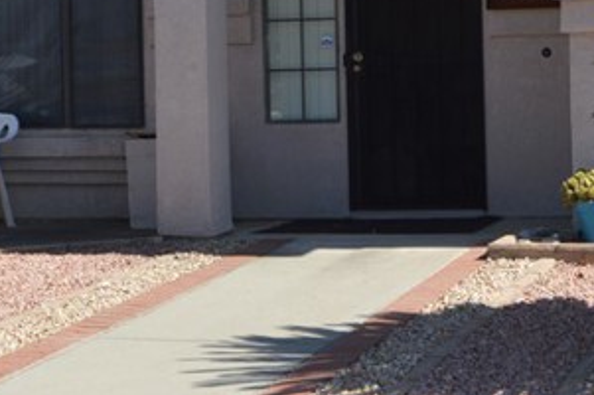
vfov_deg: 13.2
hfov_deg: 19.8
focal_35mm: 102
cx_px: 491
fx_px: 1681
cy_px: -22
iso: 100
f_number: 7.1
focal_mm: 20
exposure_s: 1/200
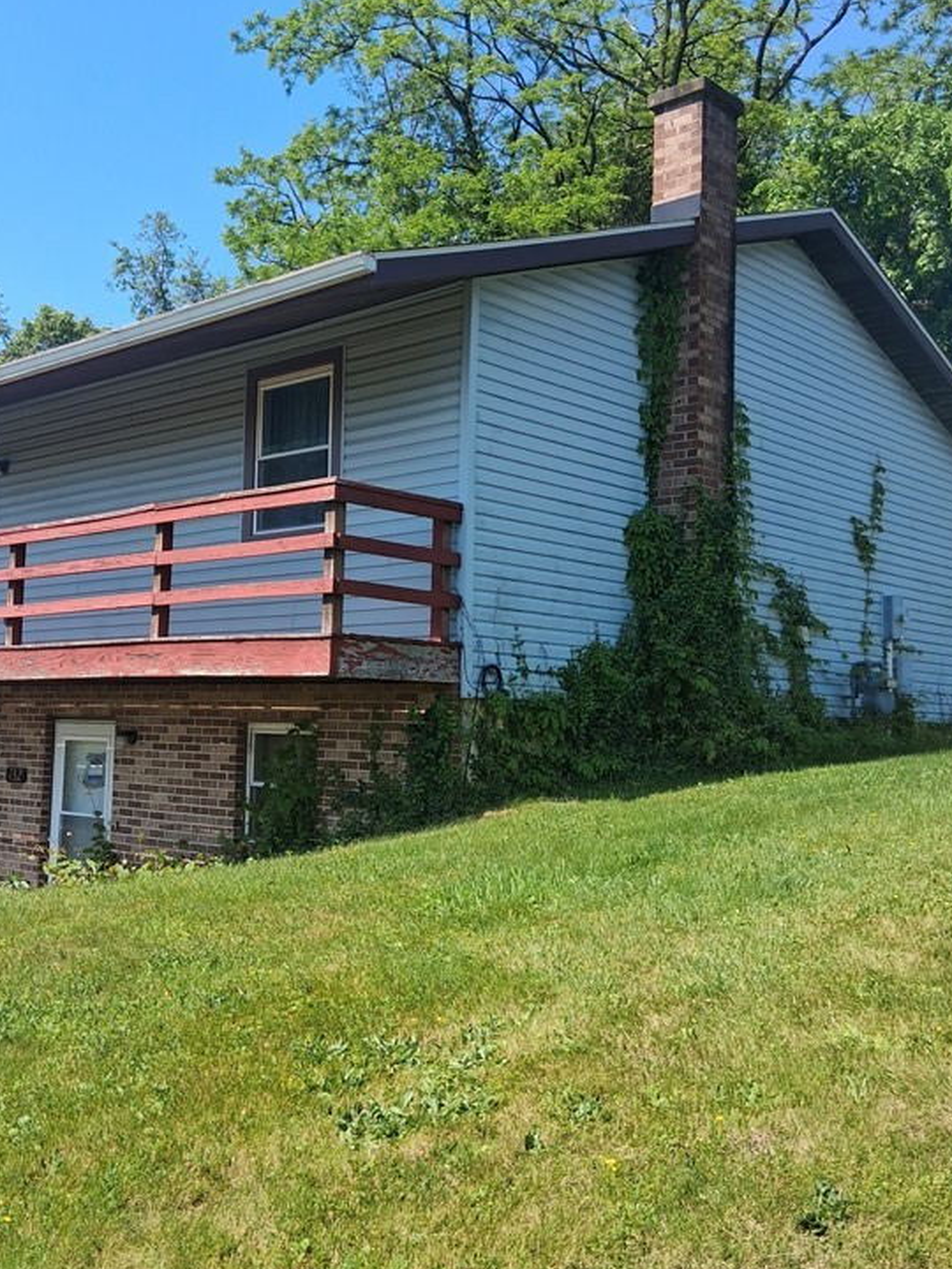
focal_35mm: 37
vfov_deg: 50.1
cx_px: 356
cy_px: 613
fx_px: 1357
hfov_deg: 38.4
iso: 25
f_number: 1.8
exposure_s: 1/302
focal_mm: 3.98
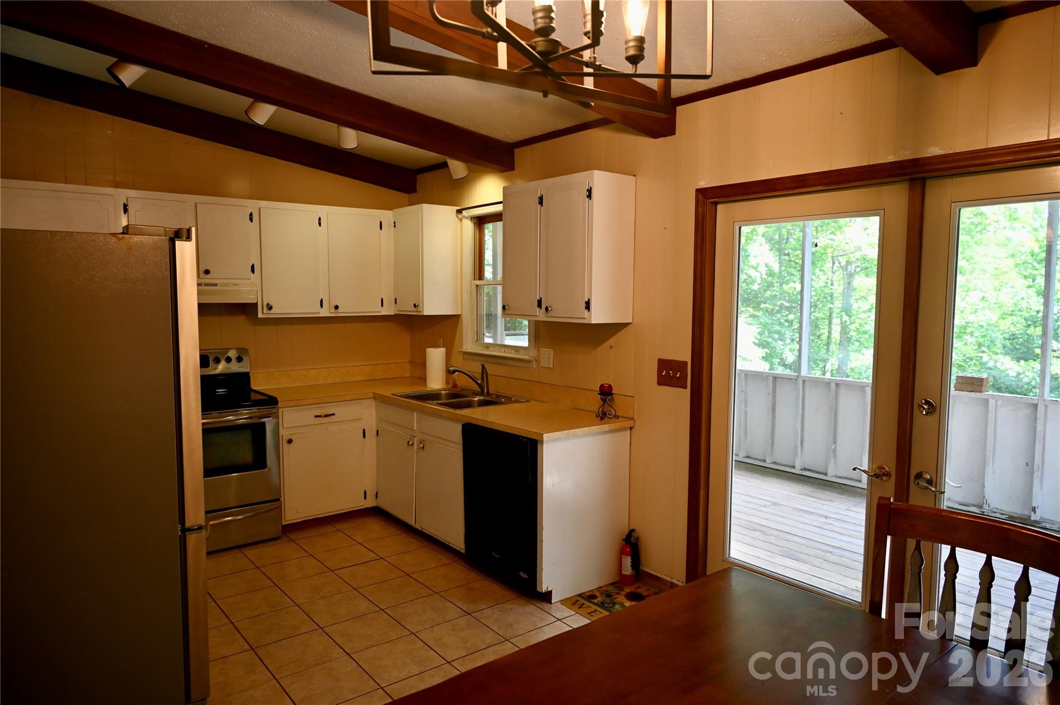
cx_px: 530
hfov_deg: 73.8
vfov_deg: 53.1
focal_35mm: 24
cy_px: 352
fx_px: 706
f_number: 4
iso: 900
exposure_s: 1/125
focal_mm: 24
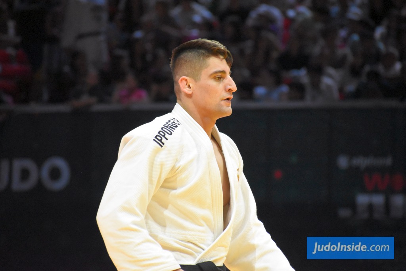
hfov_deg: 6.9
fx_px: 3384
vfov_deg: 4.6
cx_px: 203
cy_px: 136
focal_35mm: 300
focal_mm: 200
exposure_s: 1/640
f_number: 7.1
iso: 6400
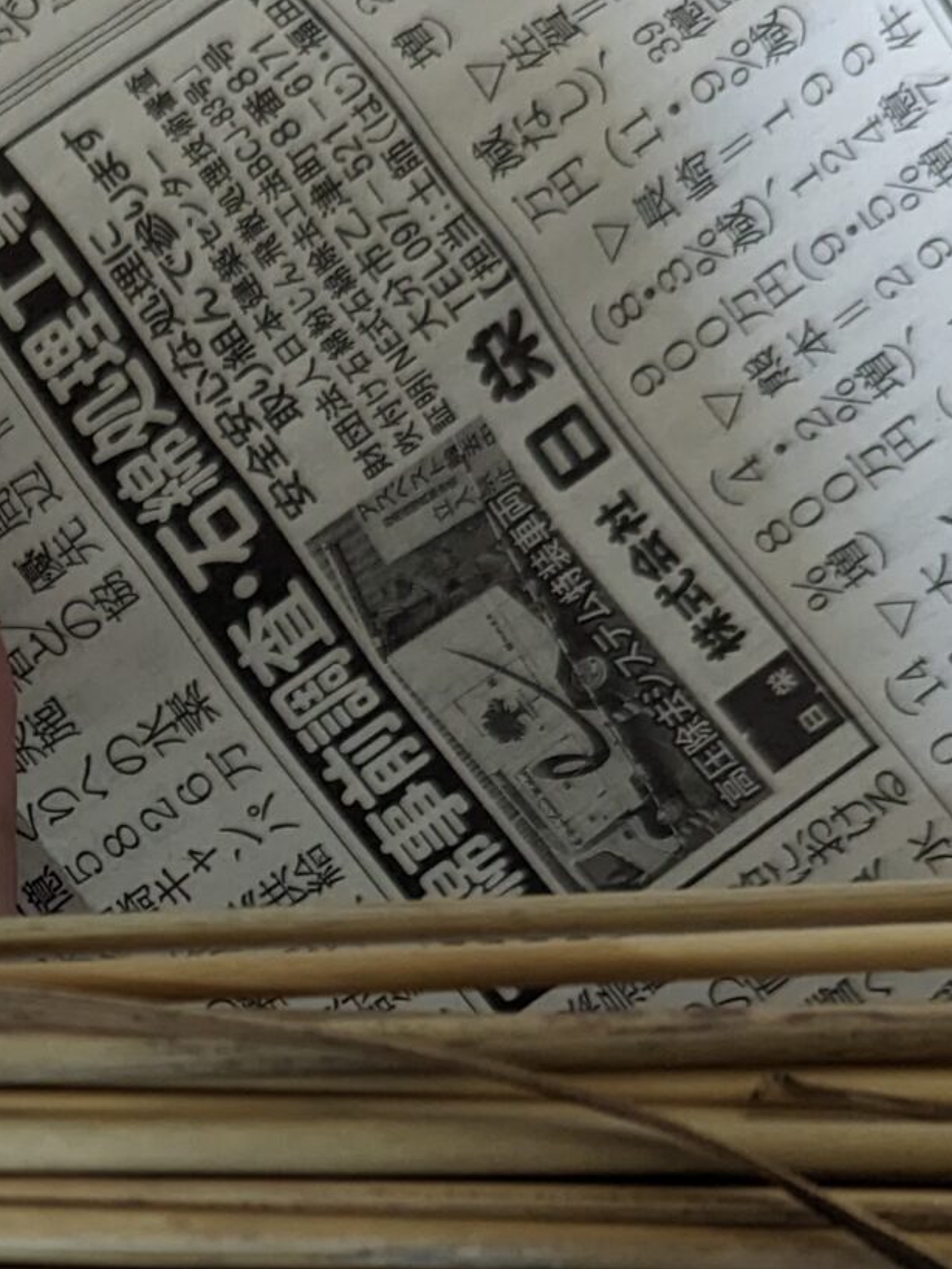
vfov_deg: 25.0
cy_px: 1202
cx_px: -84
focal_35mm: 75
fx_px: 2750
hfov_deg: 18.9
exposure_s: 1/120
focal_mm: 6.81
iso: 1707
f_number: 1.85
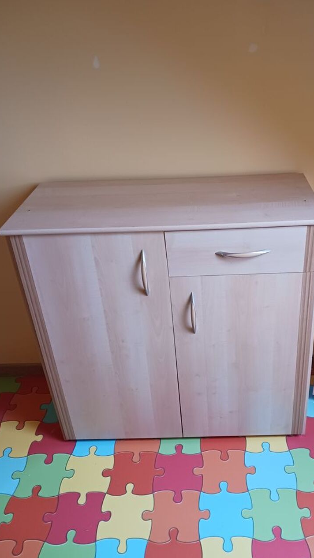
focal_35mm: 31
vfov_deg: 62.6
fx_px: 459
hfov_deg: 37.4
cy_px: 280
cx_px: 209
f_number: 1.8
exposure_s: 1/33.3
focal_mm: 4
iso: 250
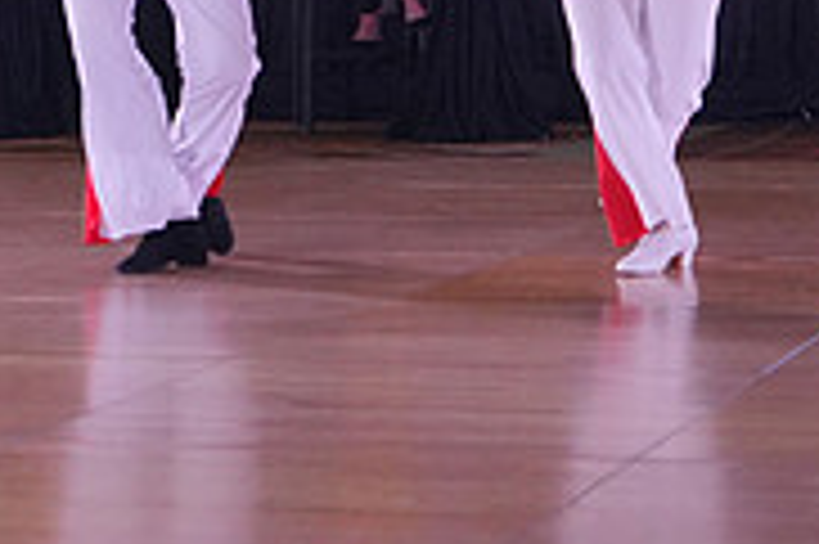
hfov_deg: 12.3
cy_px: -241
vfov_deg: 8.1
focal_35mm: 166
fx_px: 3773
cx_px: 716
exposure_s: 1/400
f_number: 4
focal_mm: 35
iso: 1600
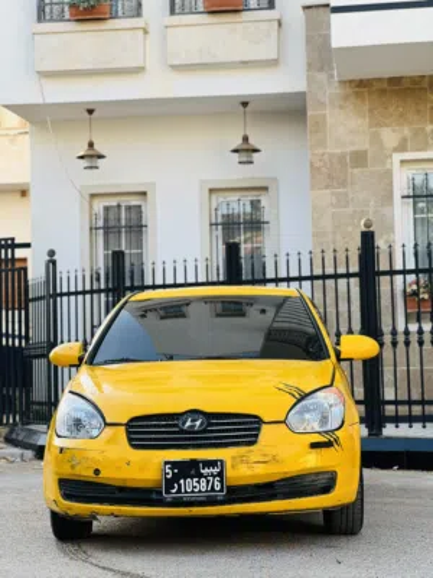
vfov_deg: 25.3
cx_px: 216
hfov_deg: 19.1
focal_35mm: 77
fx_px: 1284
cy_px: 289
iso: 40
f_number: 2.8
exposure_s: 1/121
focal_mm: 9
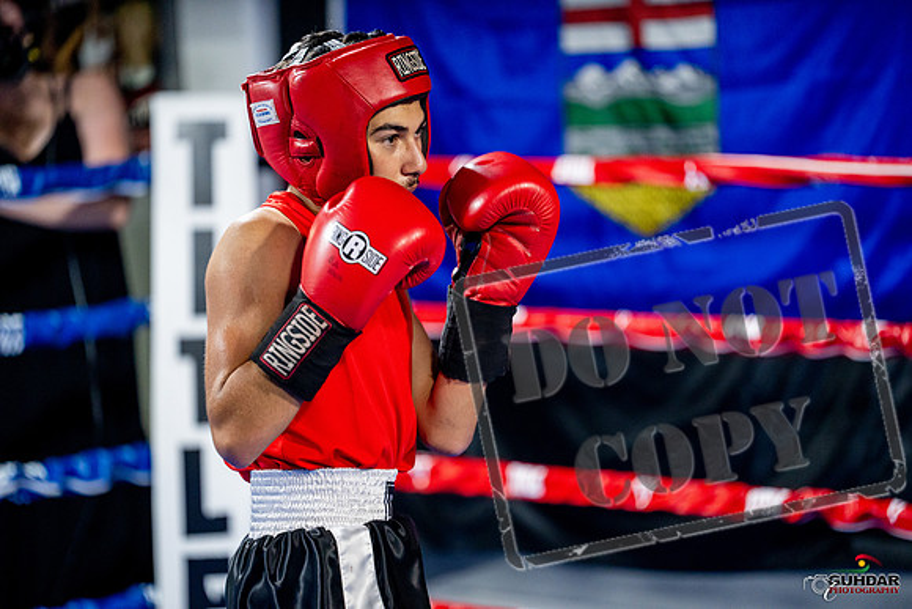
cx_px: 456
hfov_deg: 13.7
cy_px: 304
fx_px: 3801
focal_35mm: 150
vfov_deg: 9.2
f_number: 2
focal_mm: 150
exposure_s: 1/800
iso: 4000
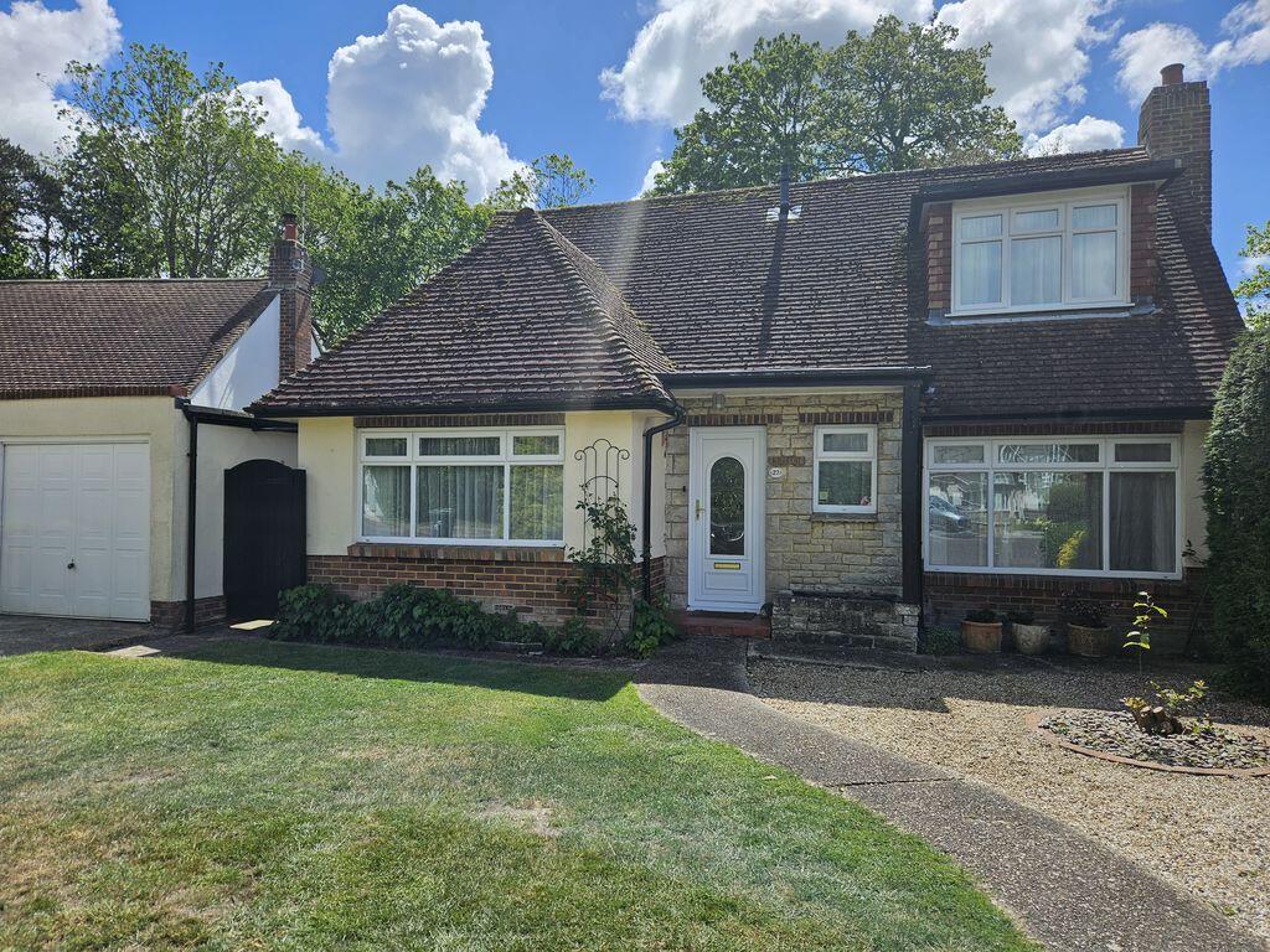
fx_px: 844
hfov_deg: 73.9
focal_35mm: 23
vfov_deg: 58.9
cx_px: 635
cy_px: 476
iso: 25
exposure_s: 1/2032
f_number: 1.8
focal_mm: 5.4
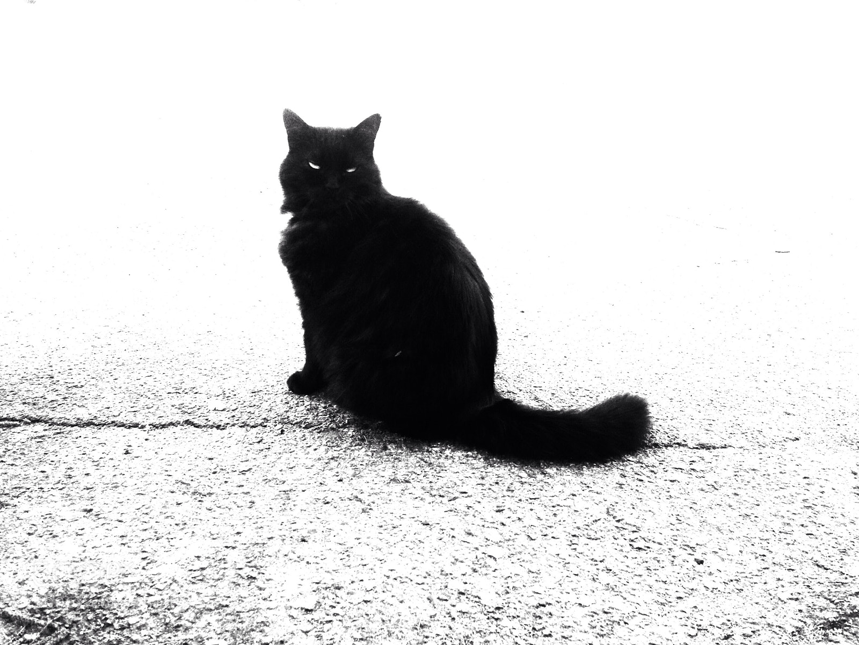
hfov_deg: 55.4
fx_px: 819
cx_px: 430
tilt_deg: -20.4
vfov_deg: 42.9
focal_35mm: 33
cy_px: 322
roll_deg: -2.3
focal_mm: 4.12
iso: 50
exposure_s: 1/288
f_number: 2.4
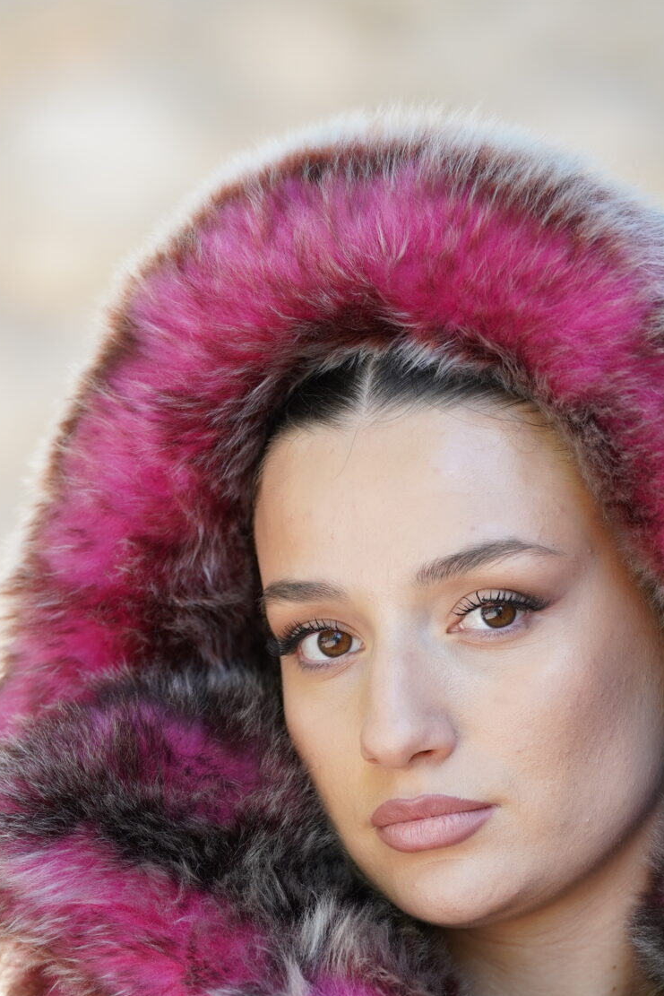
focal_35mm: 410
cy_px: 877
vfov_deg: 5.0
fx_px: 11339
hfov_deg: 3.4
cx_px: 321
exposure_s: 1/320
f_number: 2.8
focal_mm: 178
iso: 320
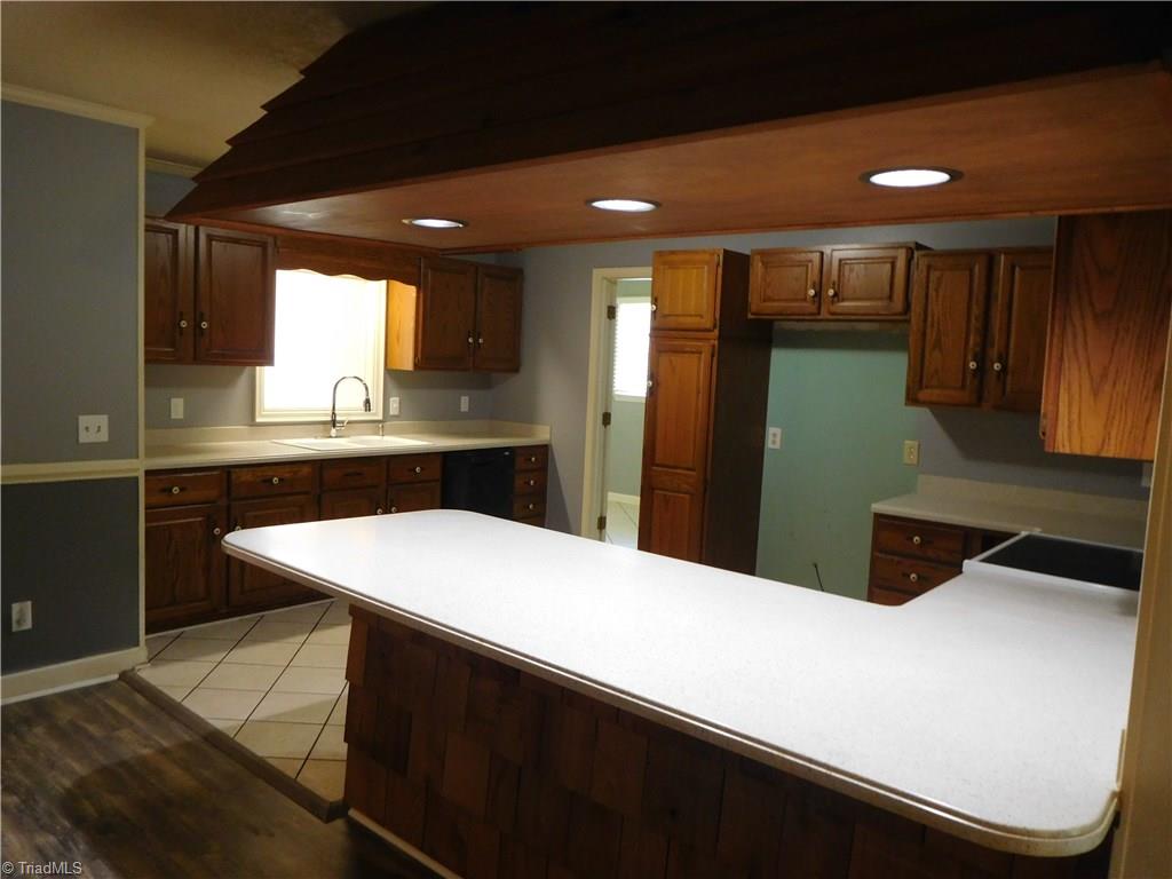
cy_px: 440
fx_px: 846
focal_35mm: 25
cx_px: 586
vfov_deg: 54.9
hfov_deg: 69.4
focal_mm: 4.5
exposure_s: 1/25
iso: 400
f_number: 3.4
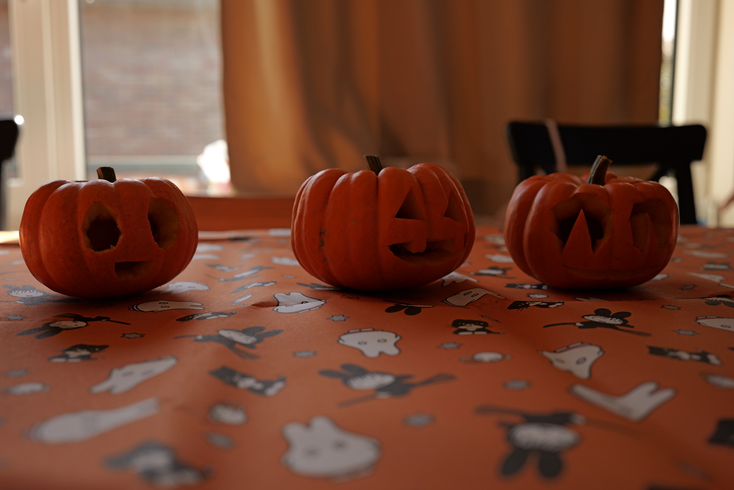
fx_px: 714
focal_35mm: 35
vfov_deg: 37.9
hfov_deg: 54.4
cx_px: 367
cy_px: 245
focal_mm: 35
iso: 125
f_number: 4
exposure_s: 1/100
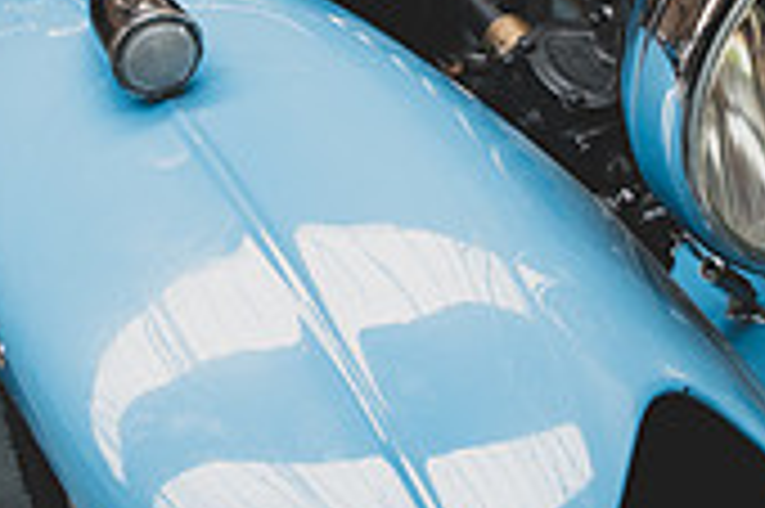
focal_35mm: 82
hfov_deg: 24.8
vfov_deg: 16.3
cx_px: 446
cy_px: 7
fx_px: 1741
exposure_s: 1/160
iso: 500
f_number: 6.3
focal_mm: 24
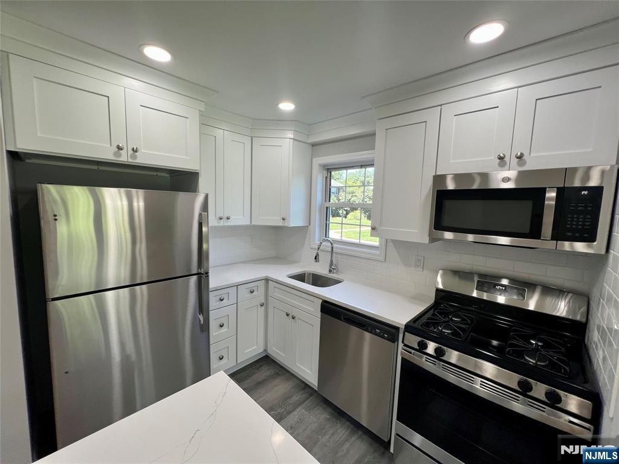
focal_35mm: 13
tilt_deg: -5.8
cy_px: 232
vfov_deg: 89.9
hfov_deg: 106.2
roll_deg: -1.8
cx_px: 310
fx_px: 232
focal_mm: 1.57
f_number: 1.8
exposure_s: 1/120
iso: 64
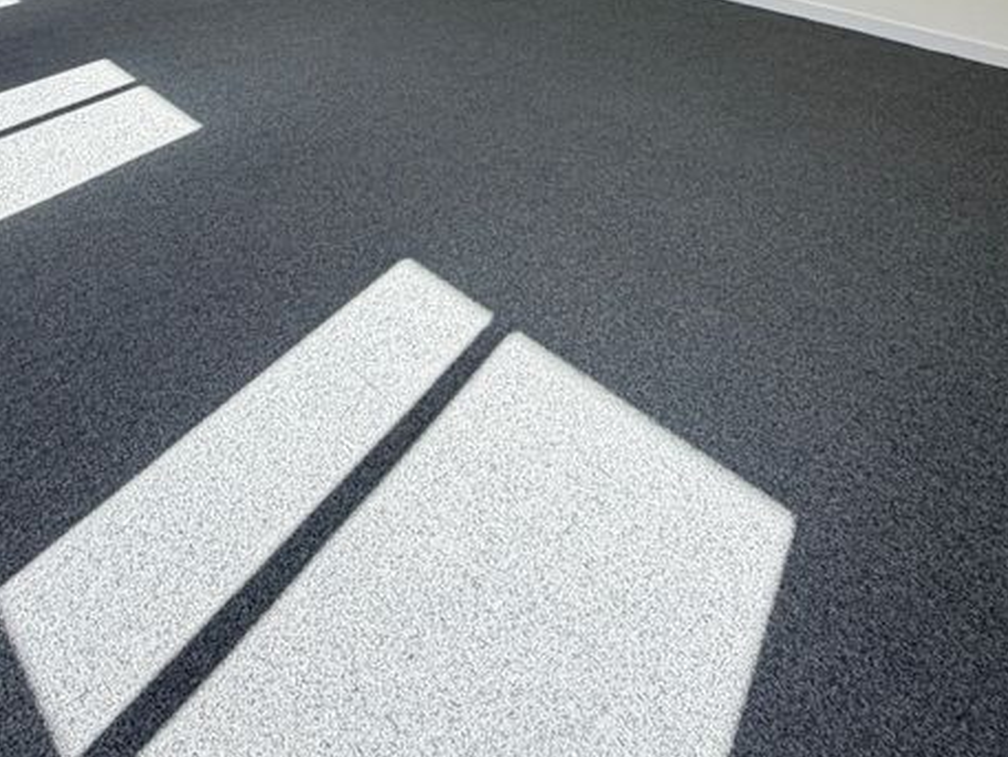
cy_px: -118
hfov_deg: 53.4
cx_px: 622
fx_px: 990
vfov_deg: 34.7
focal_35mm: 34
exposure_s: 1/172
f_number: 2.2
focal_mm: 2.22
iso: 40
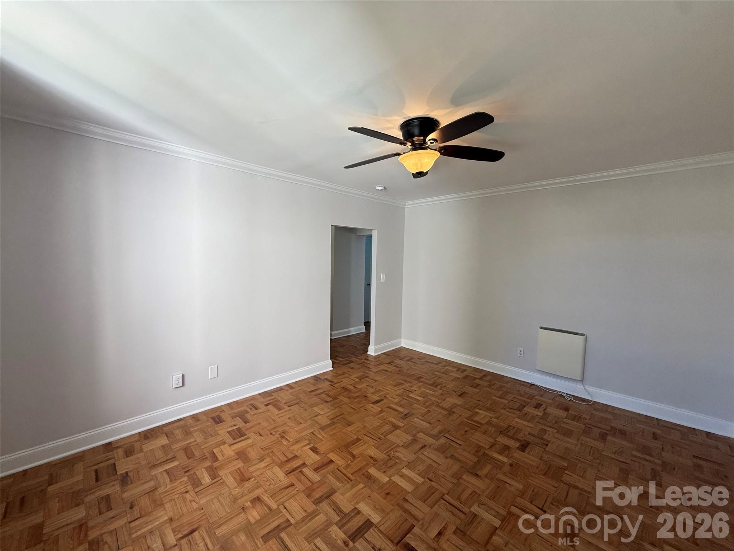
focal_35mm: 14
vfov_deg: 85.7
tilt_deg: -1.8
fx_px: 297
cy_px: 276
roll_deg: -1.8
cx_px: 367
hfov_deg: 102.1
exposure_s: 1/120
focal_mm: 2.22
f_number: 2.2
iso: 125
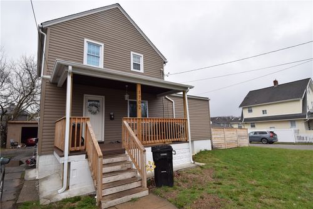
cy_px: 104
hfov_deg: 90.0
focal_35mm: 18
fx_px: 156
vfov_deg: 67.3
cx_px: 156
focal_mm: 12
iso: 100
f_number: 10
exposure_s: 1/200
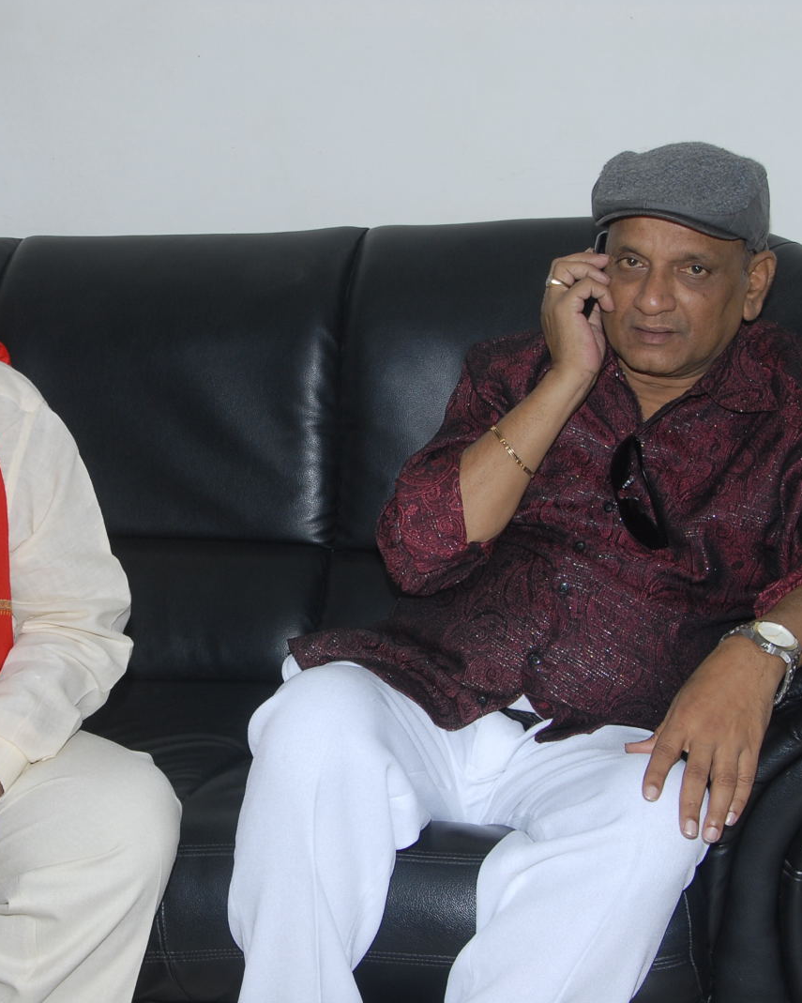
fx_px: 2255
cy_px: 501
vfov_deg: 25.1
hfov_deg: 20.0
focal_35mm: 76
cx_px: 215
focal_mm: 36
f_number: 7.1
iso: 200
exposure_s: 1/125
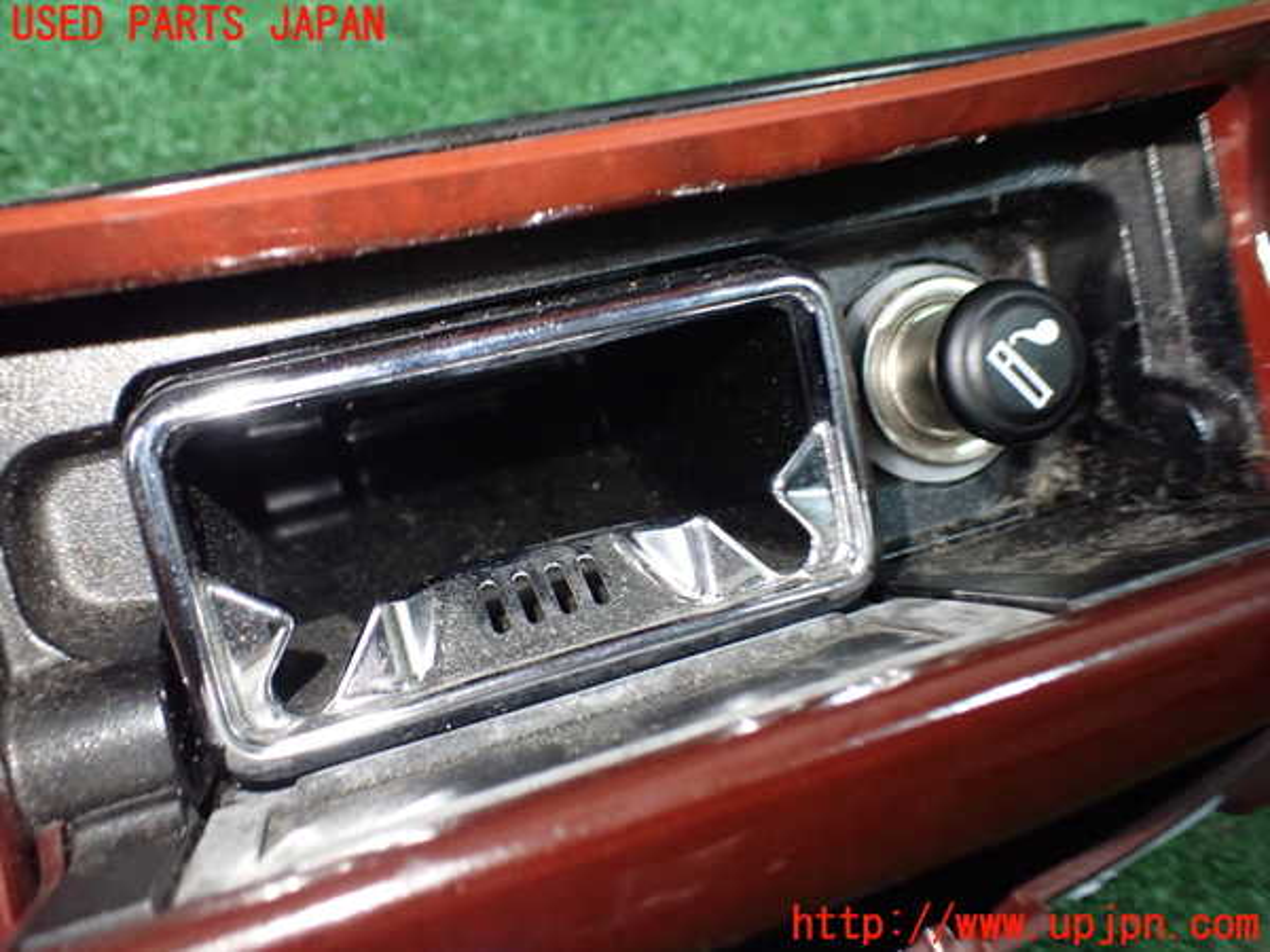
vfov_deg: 46.8
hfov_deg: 60.0
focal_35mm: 30
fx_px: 1101
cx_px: 635
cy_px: 476
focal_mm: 5.4
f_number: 2.3
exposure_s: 1/50
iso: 800
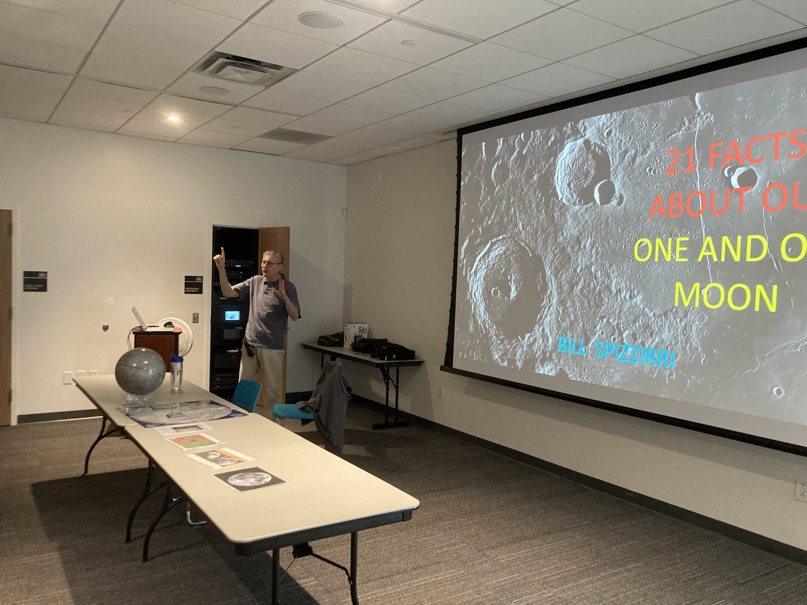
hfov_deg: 63.4
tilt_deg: -3.8
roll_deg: -2.2
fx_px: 653
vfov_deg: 49.7
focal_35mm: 28
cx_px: 404
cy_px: 302
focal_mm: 3.99
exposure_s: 1/60
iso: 250
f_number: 1.8
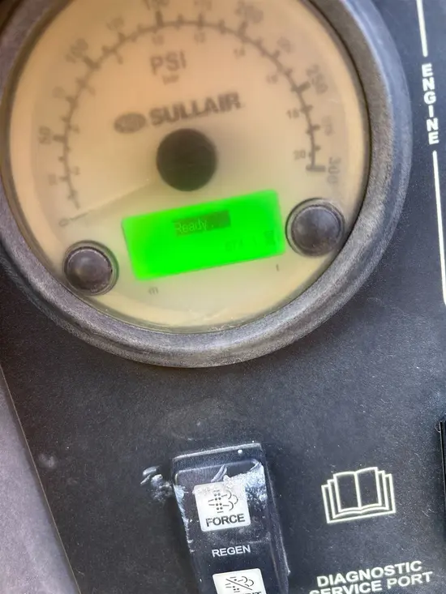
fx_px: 447
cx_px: 223
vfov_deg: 67.3
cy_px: 297
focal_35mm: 26
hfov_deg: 53.1
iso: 125
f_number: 1.6
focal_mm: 5.96
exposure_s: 1/109
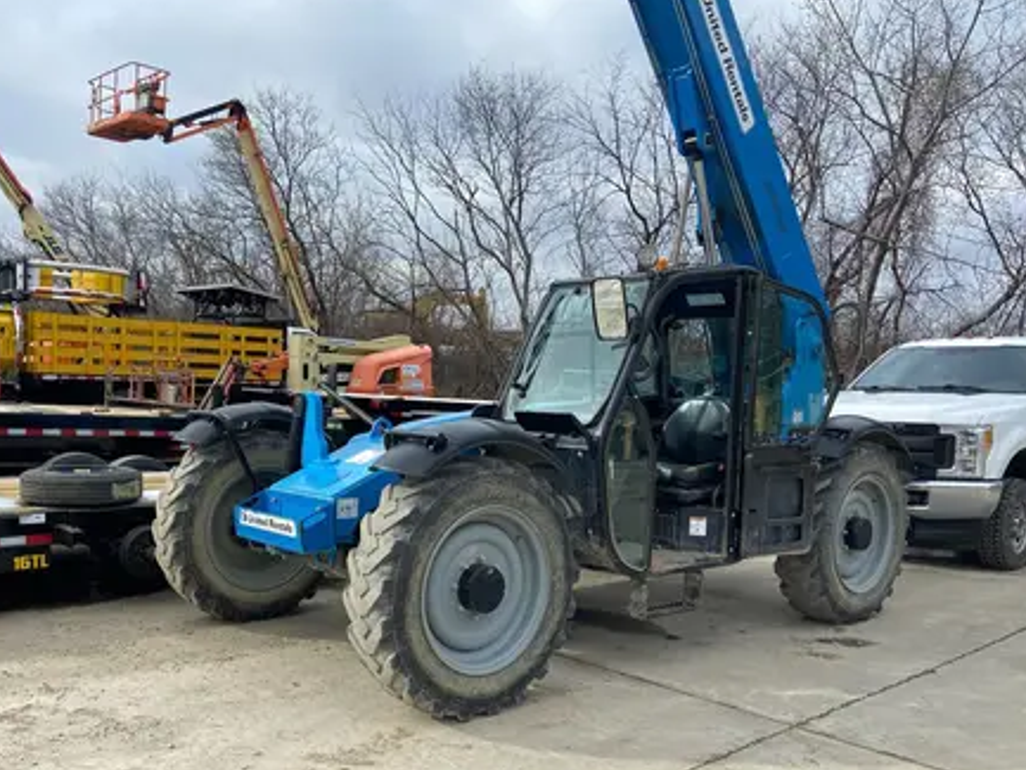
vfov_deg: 42.7
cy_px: 475
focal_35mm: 33
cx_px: 429
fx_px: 978
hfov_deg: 55.1
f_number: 1.8
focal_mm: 4.25
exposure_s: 1/1182
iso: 32
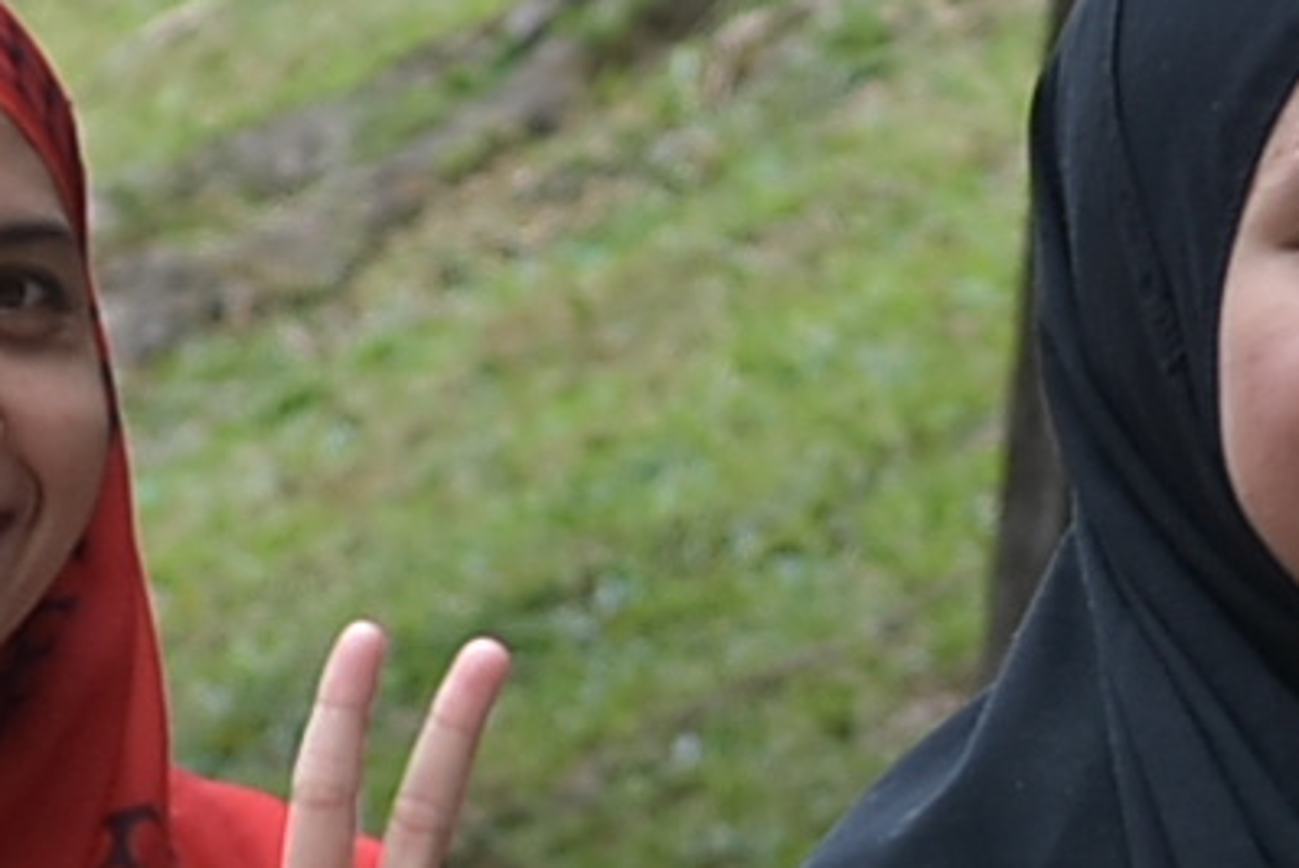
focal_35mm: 621
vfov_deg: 2.2
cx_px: -88
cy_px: 1041
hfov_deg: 3.3
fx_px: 22415
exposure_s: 1/320
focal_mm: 55
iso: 200
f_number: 4.5
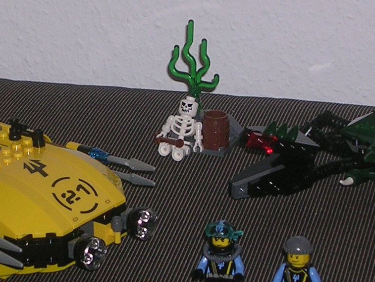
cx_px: 108
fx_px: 2373
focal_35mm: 219
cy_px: 115
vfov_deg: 6.8
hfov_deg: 9.0
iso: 50
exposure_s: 1/60.1
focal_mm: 12.3
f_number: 4
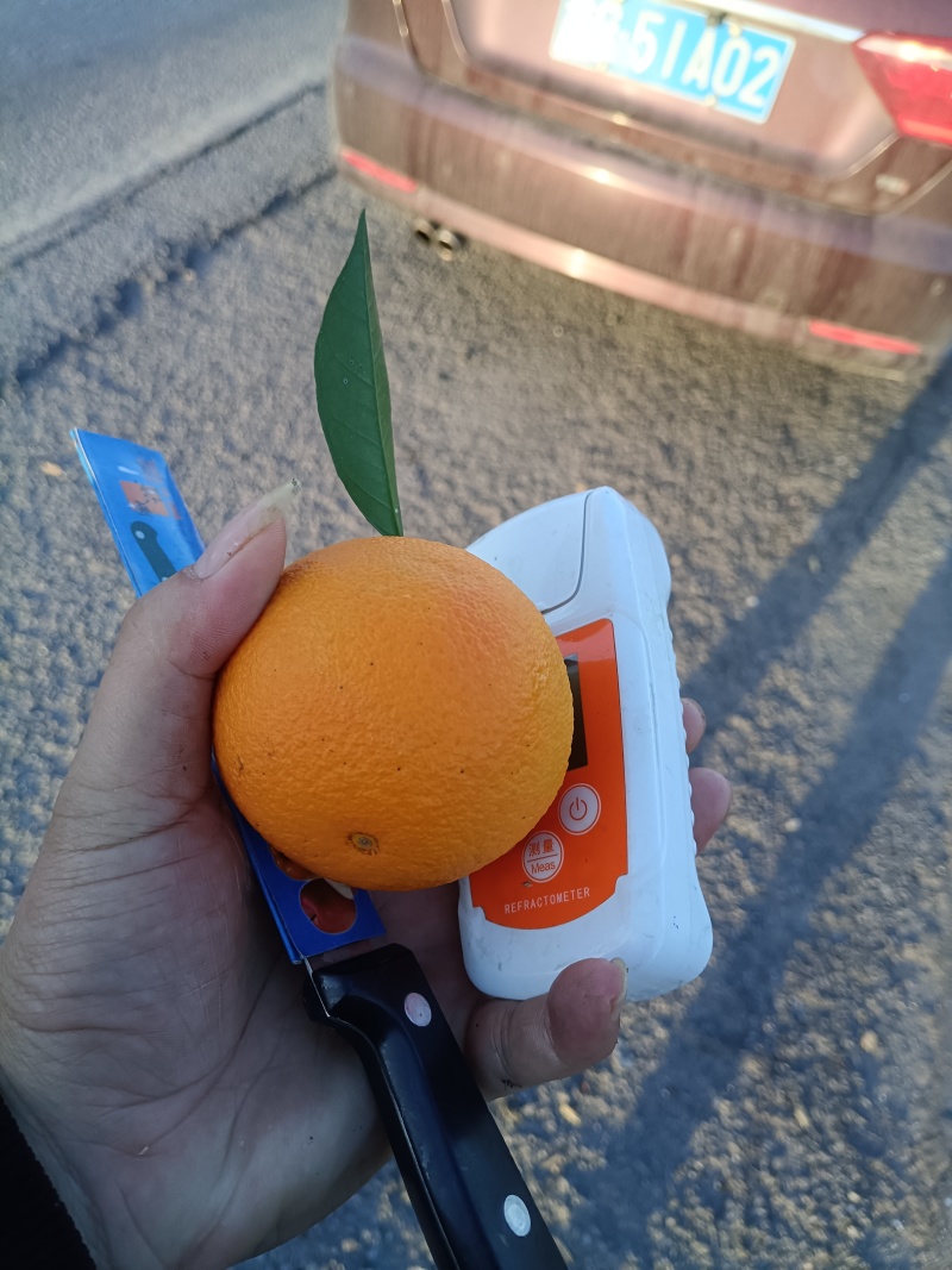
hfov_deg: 53.1
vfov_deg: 67.3
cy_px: 635
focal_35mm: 26
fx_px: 954
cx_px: 476
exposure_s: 1/100
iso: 131
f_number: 1.8
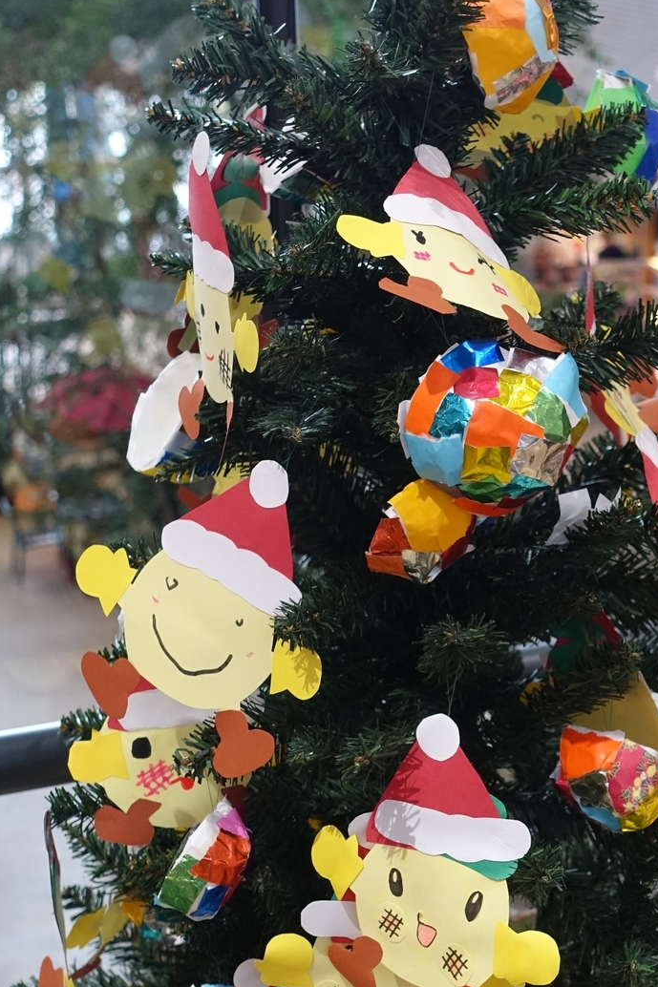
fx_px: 1783
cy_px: 514
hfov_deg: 20.8
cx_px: 490
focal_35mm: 65
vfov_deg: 31.0
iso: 640
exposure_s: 1/160
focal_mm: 15.52
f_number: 2.8
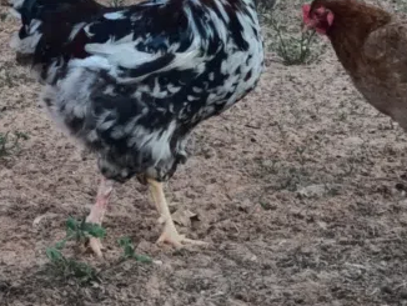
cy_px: 62
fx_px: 1800
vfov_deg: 9.7
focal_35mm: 153
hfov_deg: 12.9
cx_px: 306
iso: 200
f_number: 1.6
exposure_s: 1/99.9
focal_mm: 6.14
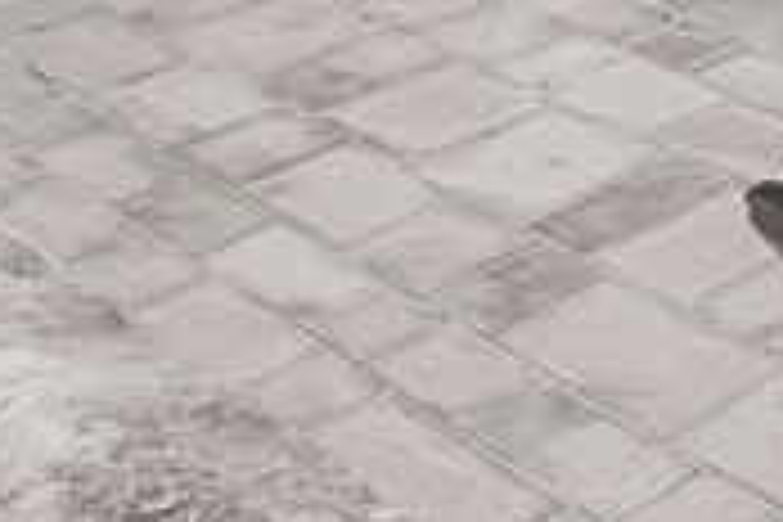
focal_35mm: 80
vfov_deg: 16.9
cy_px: 79
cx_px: 1062
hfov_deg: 22.3
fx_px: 1740
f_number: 4
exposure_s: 1/4000
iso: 400
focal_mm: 24
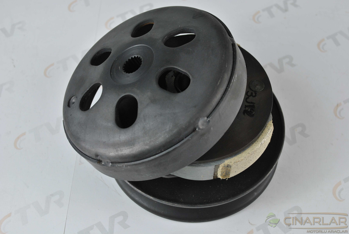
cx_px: 174
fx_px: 510
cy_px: 117
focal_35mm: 52
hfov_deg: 37.8
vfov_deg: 25.8
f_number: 6.3
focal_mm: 35
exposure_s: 1/25
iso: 200
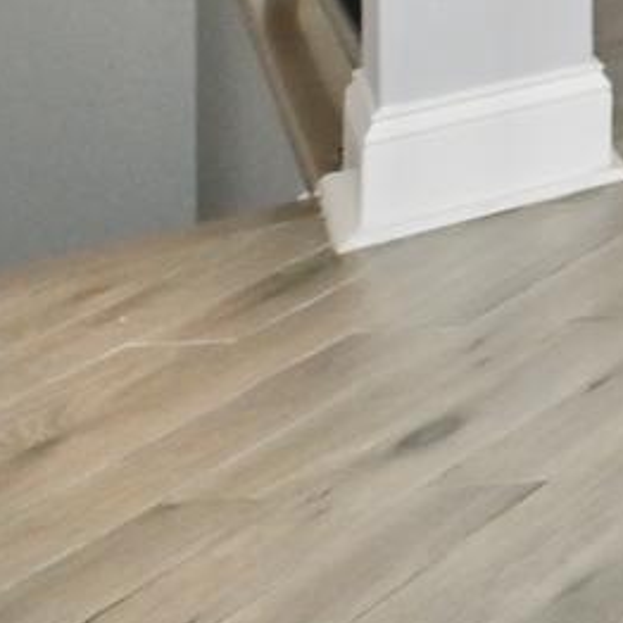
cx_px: 2235
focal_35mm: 93
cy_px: -629
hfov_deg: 9.3
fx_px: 1894
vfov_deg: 15.1
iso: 900
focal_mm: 14
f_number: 8
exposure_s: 1/160
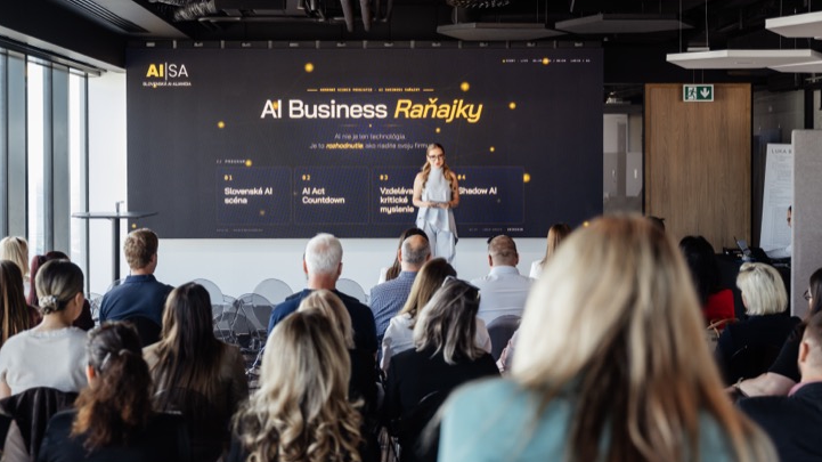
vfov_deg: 23.9
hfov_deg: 41.3
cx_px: 404
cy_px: 176
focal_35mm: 50
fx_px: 1089
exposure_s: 1/250
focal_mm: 43
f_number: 2.8
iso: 800
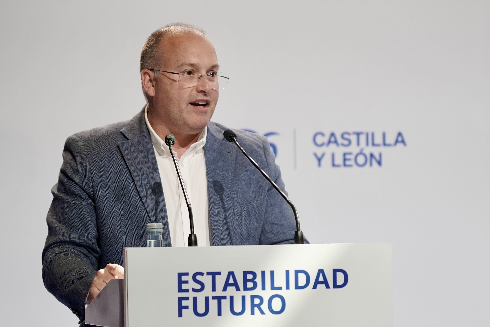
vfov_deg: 8.7
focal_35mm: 157
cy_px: 164
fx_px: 2137
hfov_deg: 13.1
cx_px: 245
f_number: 4
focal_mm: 105
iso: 640
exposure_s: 1/200
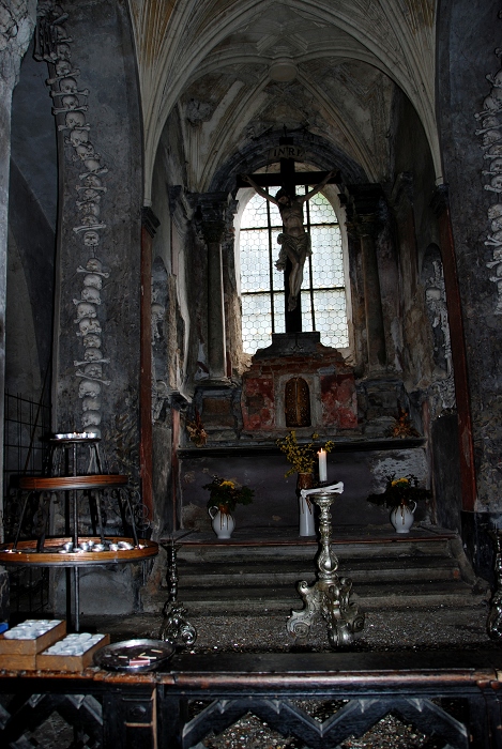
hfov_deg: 48.1
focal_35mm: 27
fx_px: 563
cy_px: 374
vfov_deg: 67.3
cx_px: 251
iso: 100
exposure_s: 1/60
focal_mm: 18
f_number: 3.5
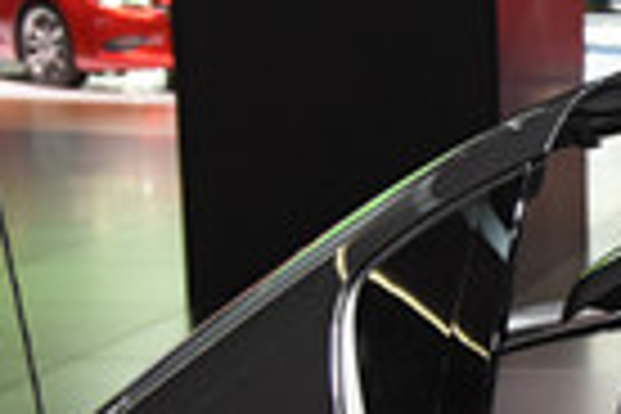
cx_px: 934
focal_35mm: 143
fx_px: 2467
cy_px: 382
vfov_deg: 9.5
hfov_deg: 13.5
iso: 2000
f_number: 5.6
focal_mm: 44
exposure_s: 1/200
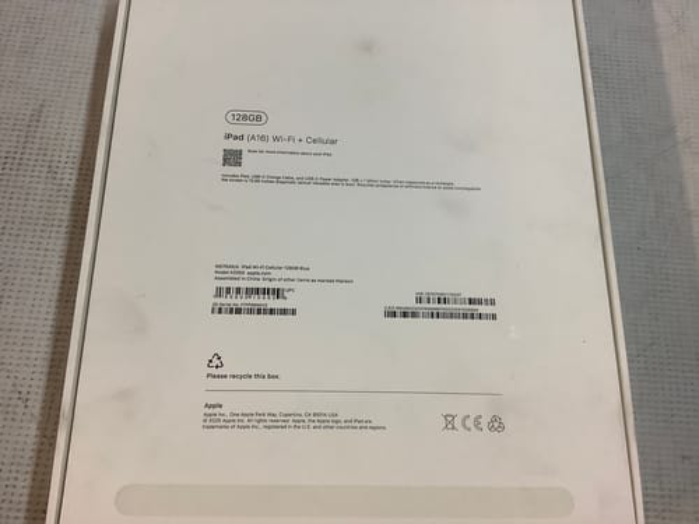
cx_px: 350
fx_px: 626
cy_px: 262
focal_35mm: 31
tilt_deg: -71.2
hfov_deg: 58.4
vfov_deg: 45.4
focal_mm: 3.3
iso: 80
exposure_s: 1/50
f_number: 2.4
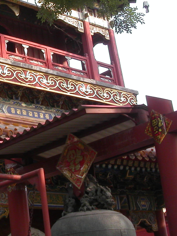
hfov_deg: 17.4
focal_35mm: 81
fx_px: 552
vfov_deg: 24.0
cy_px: 78
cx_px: -36
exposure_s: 1/45
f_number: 8
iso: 100
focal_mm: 7.8
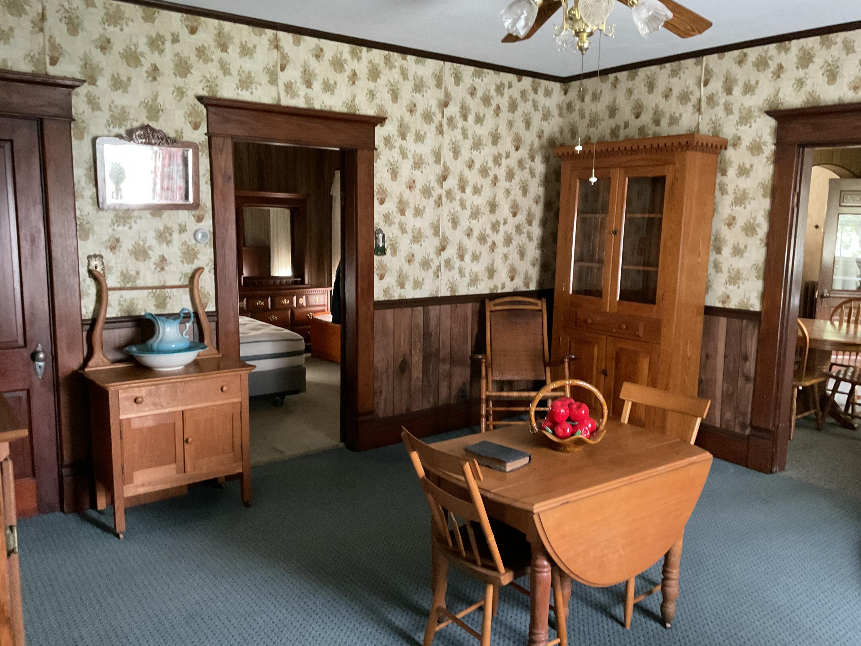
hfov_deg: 61.7
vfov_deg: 48.2
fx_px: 721
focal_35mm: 29
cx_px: 430
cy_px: 323
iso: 500
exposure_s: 1/30
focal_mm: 3
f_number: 1.8
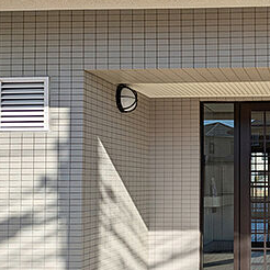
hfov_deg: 28.6
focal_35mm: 54
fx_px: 477
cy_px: 172
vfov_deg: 31.5
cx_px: 300
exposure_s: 1/1733
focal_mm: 5.43
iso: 40
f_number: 1.89
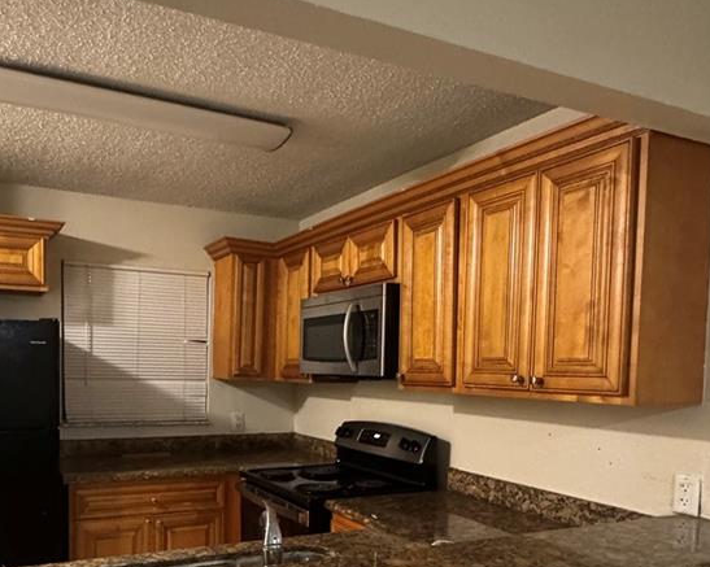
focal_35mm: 30
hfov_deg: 57.8
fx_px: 630
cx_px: 249
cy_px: 398
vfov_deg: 47.3
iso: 1000
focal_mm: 2.22
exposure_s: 1/60
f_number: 2.2
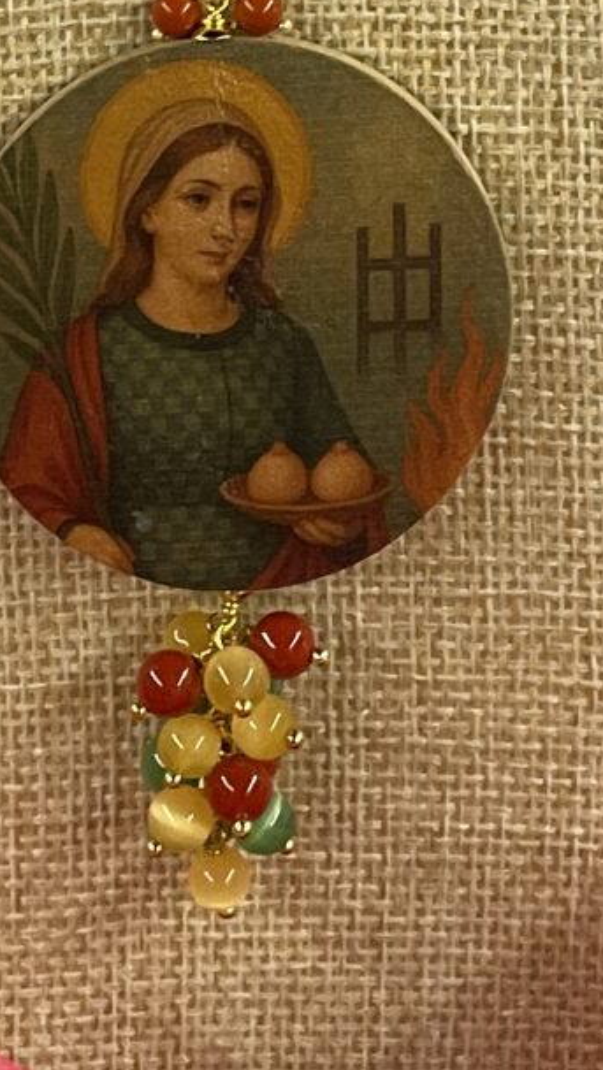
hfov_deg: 10.2
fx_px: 3379
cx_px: 218
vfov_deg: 17.4
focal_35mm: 119
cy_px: -107
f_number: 1.6
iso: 100
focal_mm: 4.2
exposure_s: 1/50
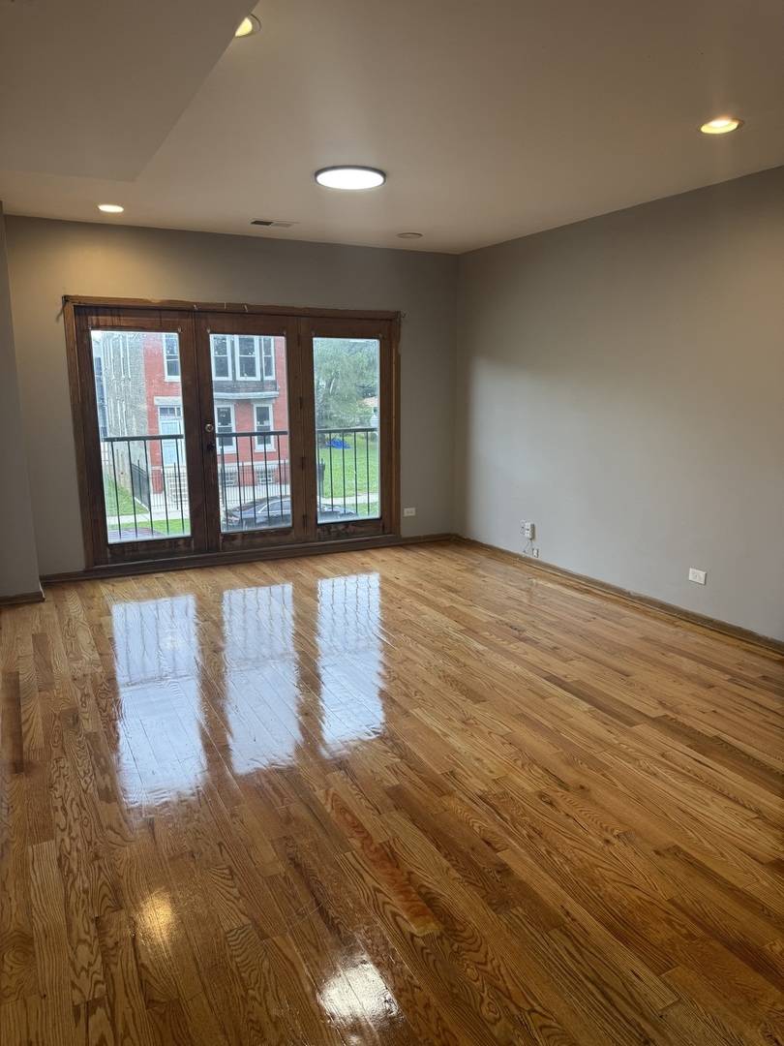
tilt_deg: -11.7
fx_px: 725
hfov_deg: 56.8
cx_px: 392
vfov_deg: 71.6
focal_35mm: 24
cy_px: 523
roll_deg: -1.1
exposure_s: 1/120
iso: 64
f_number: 1.78
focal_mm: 6.76
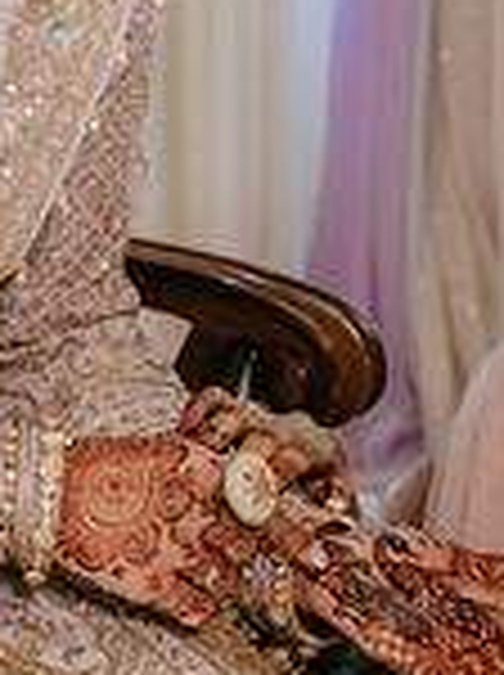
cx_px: 238
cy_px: 358
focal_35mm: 176
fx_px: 3426
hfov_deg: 8.4
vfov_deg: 11.3
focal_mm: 37.3
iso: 1250
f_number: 3.2
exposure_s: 1/200
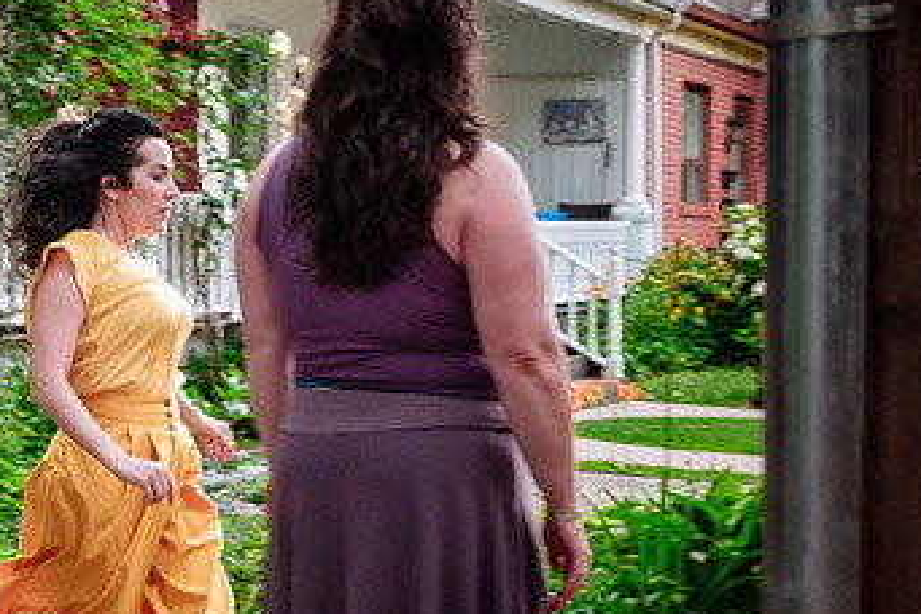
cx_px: 224
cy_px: 419
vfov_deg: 17.4
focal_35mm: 78
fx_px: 1995
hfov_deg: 25.7
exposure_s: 1/125
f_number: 2.8
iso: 1600
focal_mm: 30.2
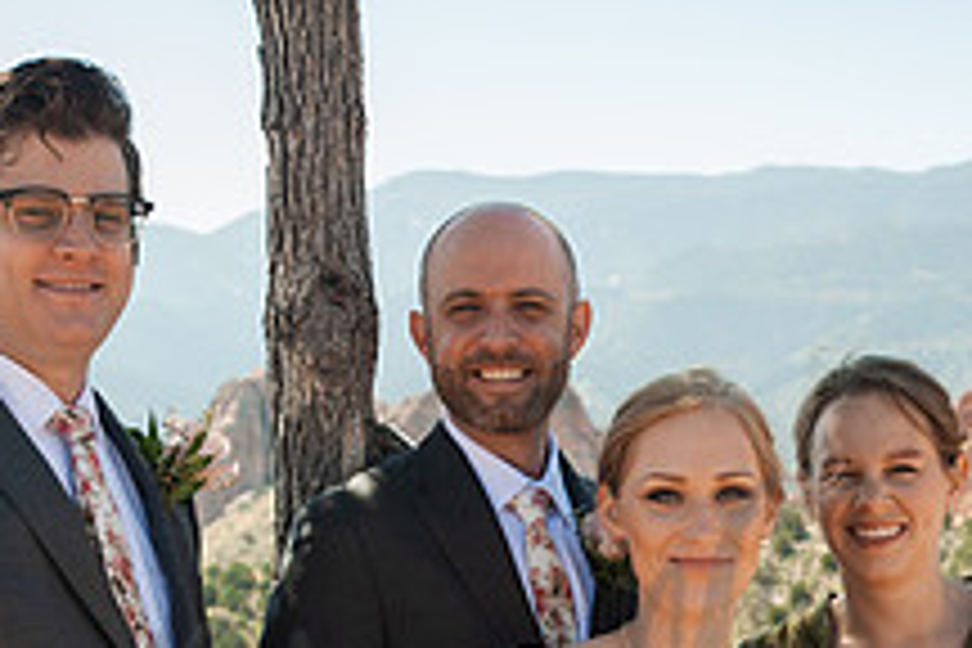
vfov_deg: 14.3
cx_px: 531
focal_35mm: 94
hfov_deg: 21.7
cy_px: 675
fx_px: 2538
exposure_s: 1/400
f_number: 4.5
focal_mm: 35
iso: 200
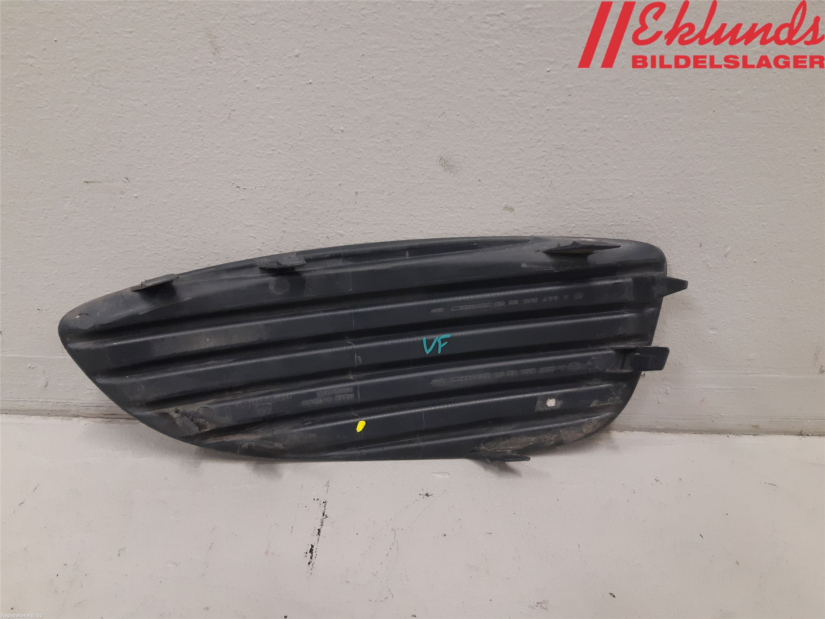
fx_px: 620
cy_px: 310
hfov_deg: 67.3
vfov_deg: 53.1
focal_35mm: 26
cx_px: 412
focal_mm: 3.93
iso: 160
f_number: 1.7
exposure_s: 1/50
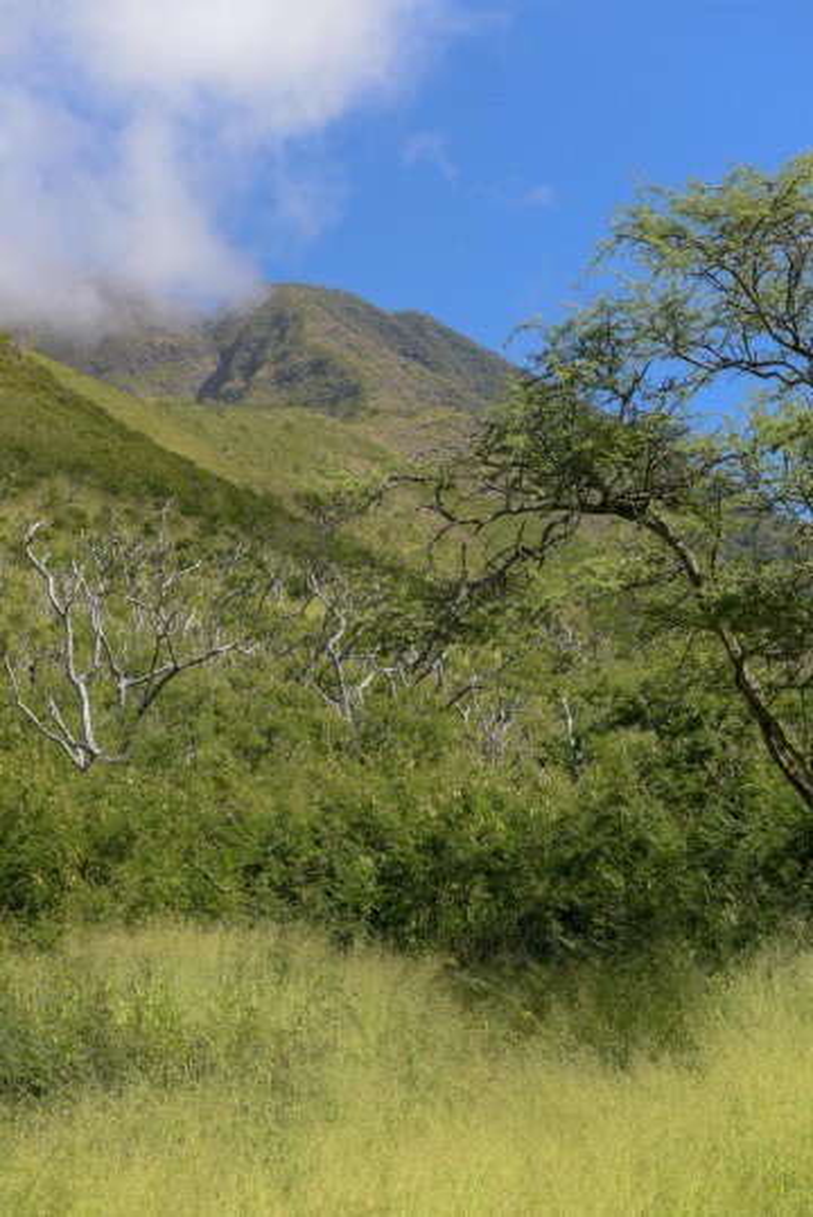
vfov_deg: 28.8
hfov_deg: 19.5
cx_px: 406
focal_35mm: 70
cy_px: 608
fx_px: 2368
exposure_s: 1/640
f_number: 8
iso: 320
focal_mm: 70
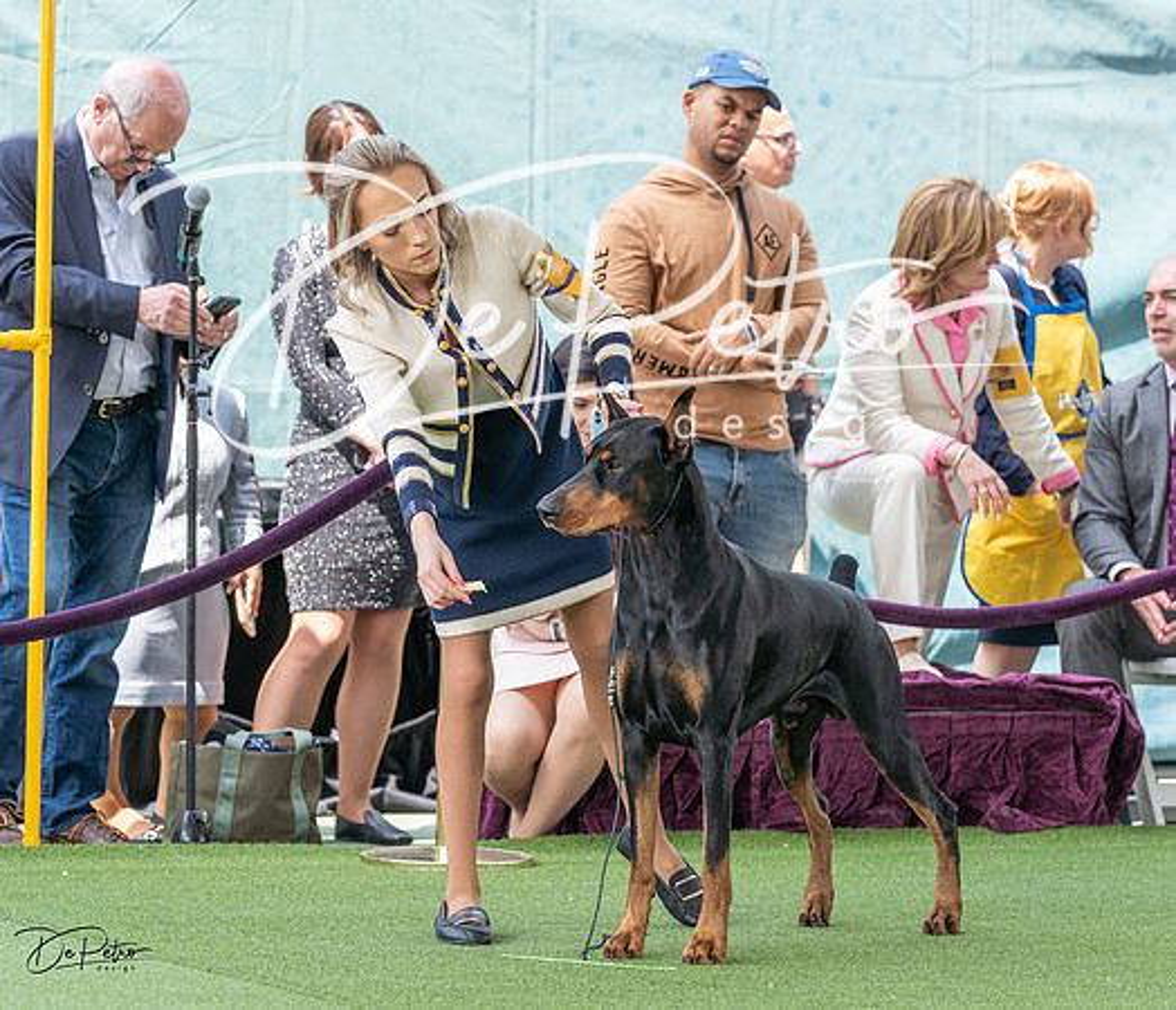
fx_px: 6345
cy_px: 470
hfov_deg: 10.6
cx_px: 675
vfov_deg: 9.1
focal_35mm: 177
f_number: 4.5
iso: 800
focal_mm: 129
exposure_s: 1/800
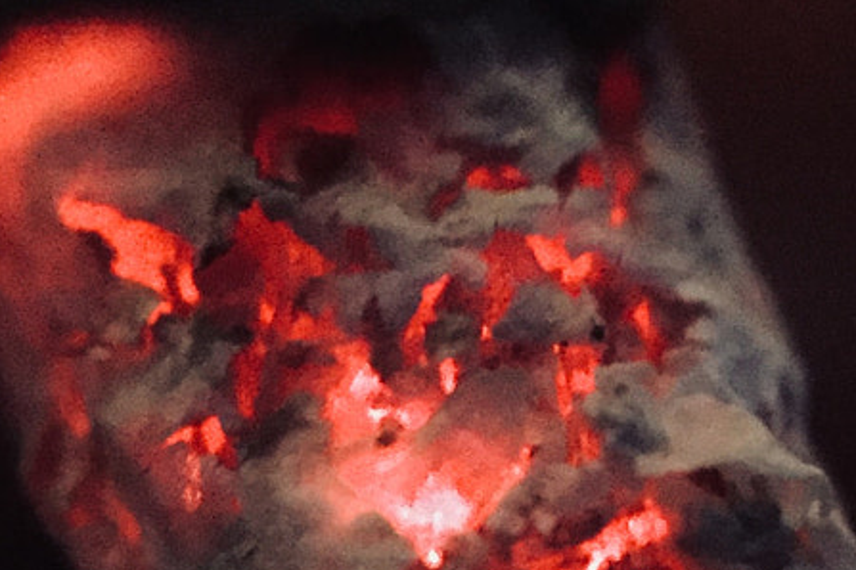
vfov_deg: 12.4
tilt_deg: -50.3
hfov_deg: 18.8
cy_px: 673
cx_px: 626
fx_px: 2568
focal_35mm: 108
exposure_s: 1/17
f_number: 2.2
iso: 1000
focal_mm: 4.15
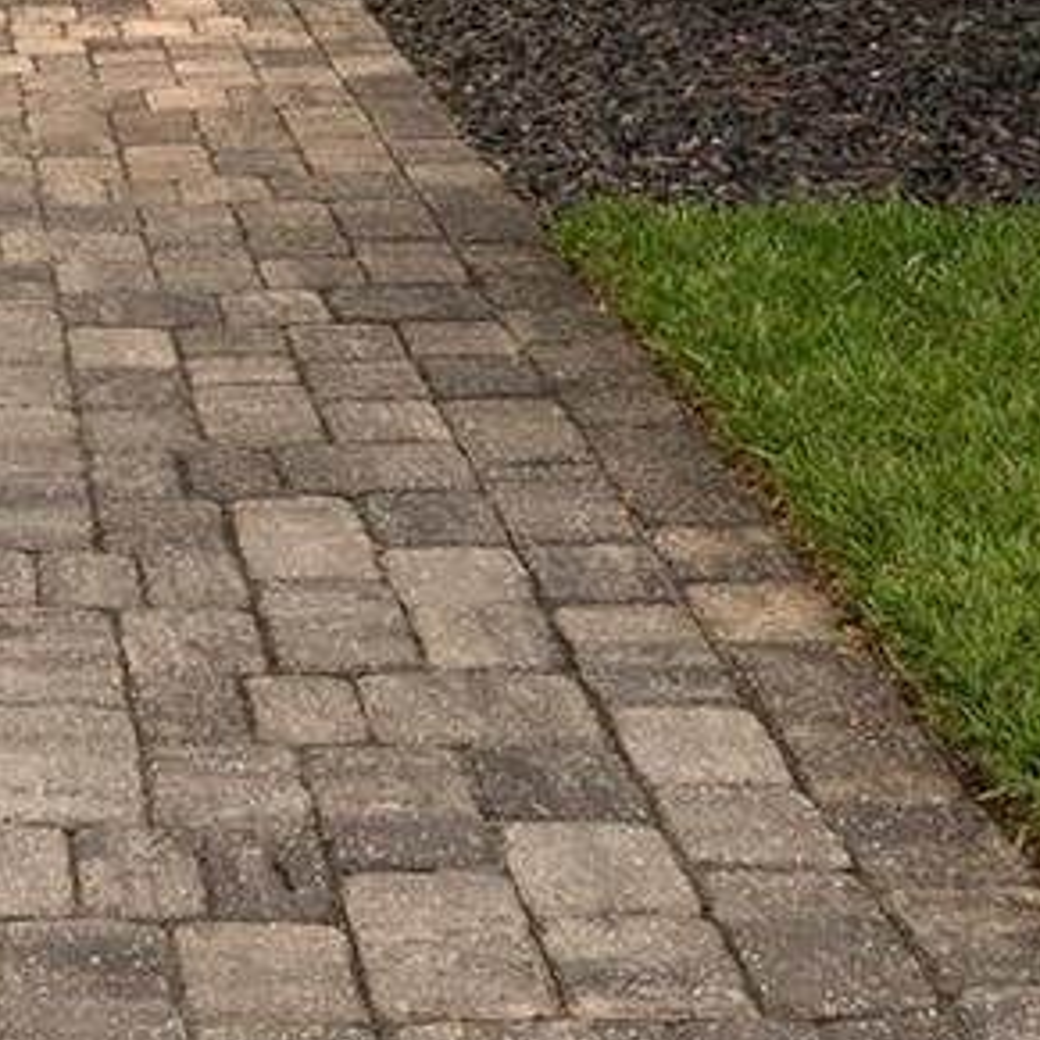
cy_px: -461
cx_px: -182
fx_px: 2855
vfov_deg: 18.6
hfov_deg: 19.5
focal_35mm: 84
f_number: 9
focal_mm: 18
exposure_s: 1/30
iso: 80
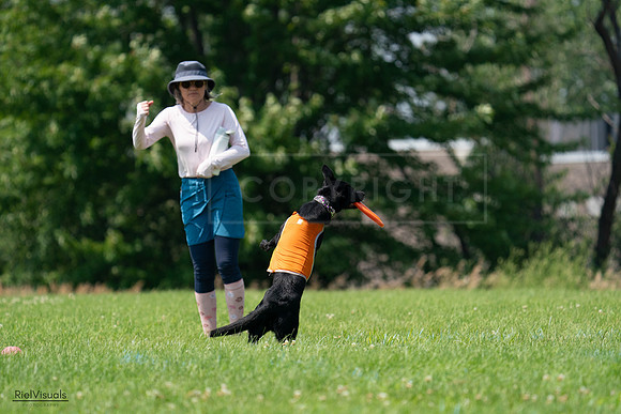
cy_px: 207
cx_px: 310
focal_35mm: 338
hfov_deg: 6.1
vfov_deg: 4.1
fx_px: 5832
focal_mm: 338
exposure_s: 1/4000
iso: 1250
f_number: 6.3
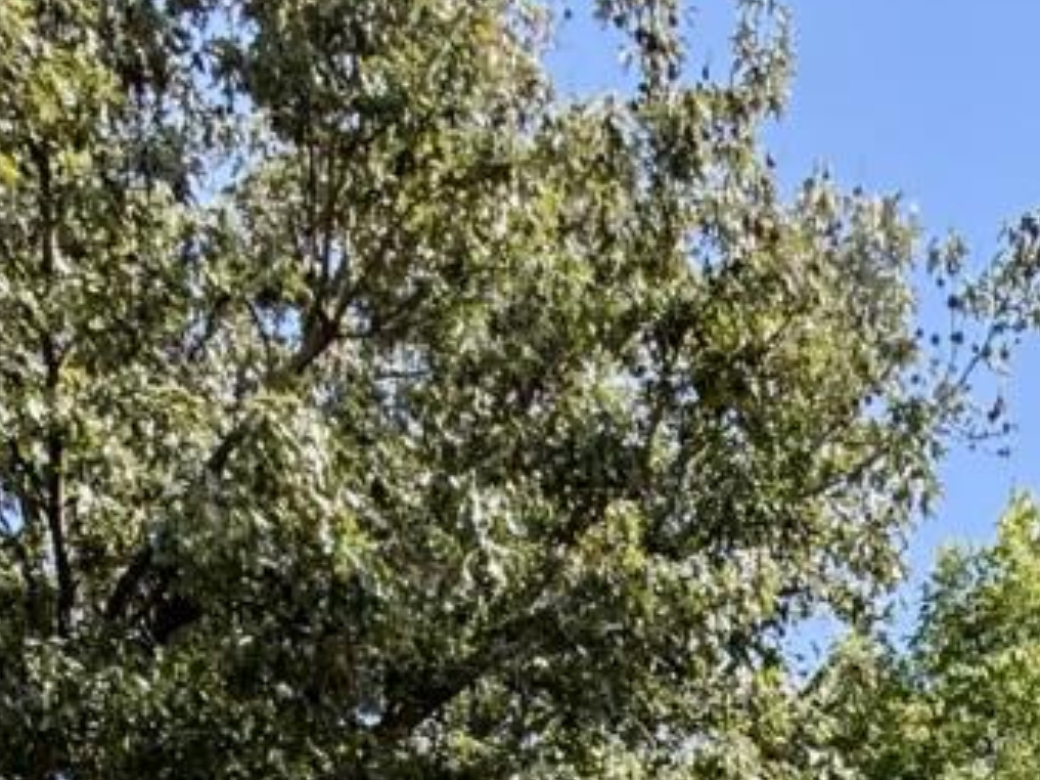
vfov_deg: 16.6
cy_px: 1635
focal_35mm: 62
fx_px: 1862
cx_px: 1040
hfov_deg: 29.2
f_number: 2.2
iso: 64
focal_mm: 2.22
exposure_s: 1/400
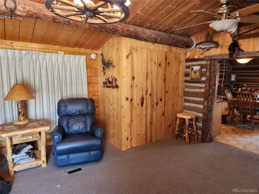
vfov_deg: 58.9
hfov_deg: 73.9
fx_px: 172
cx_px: 130
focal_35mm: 23
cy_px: 97
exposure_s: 1/120
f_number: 1.8
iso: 400
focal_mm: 5.4
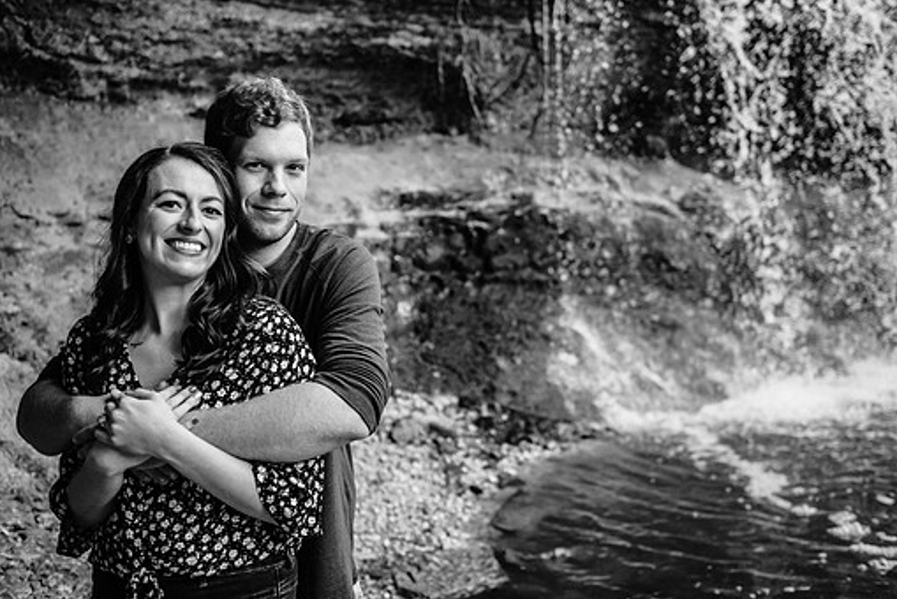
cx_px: 453
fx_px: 1022
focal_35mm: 41
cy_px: 269
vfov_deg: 32.6
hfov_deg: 47.4
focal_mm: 36
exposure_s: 1/500
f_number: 2.8
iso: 400
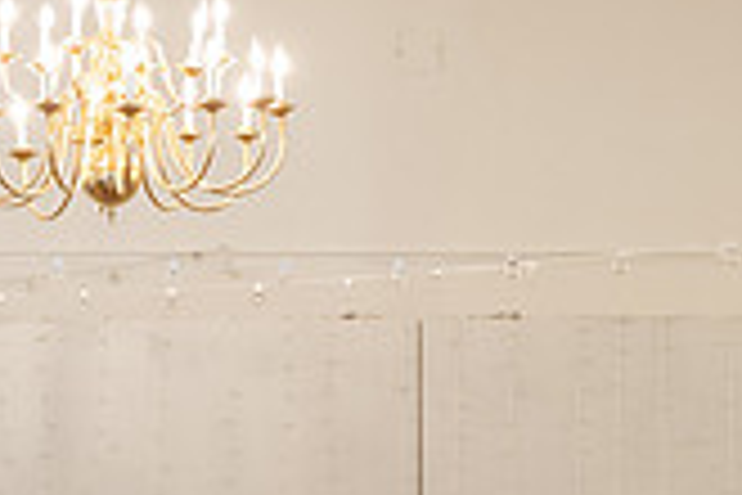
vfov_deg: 6.0
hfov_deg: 9.2
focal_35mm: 224
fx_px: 4617
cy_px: 866
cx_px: 257
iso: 1600
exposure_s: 1/200
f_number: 2.8
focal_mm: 52
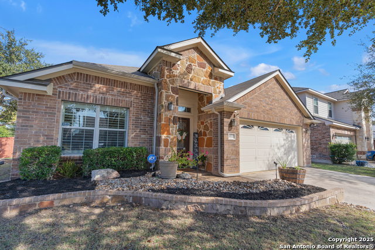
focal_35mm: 16
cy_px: 125
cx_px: 188
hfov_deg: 96.8
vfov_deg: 73.7
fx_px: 167
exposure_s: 1/3200
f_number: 6.3
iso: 500
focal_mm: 16
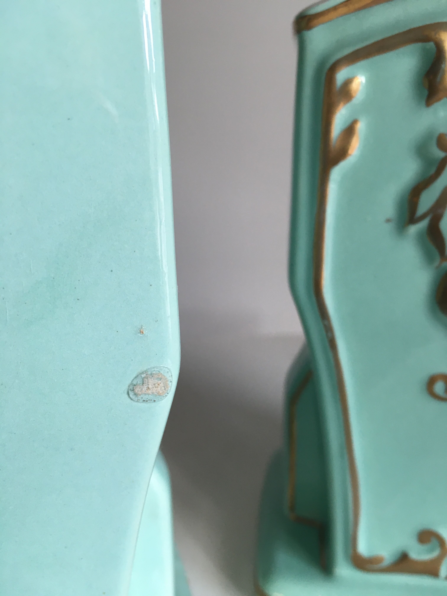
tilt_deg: -17.4
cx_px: 224
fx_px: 499
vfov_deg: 61.7
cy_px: 298
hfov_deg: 48.2
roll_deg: -0.1
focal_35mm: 29
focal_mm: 4.15
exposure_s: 1/33
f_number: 2.2
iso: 40
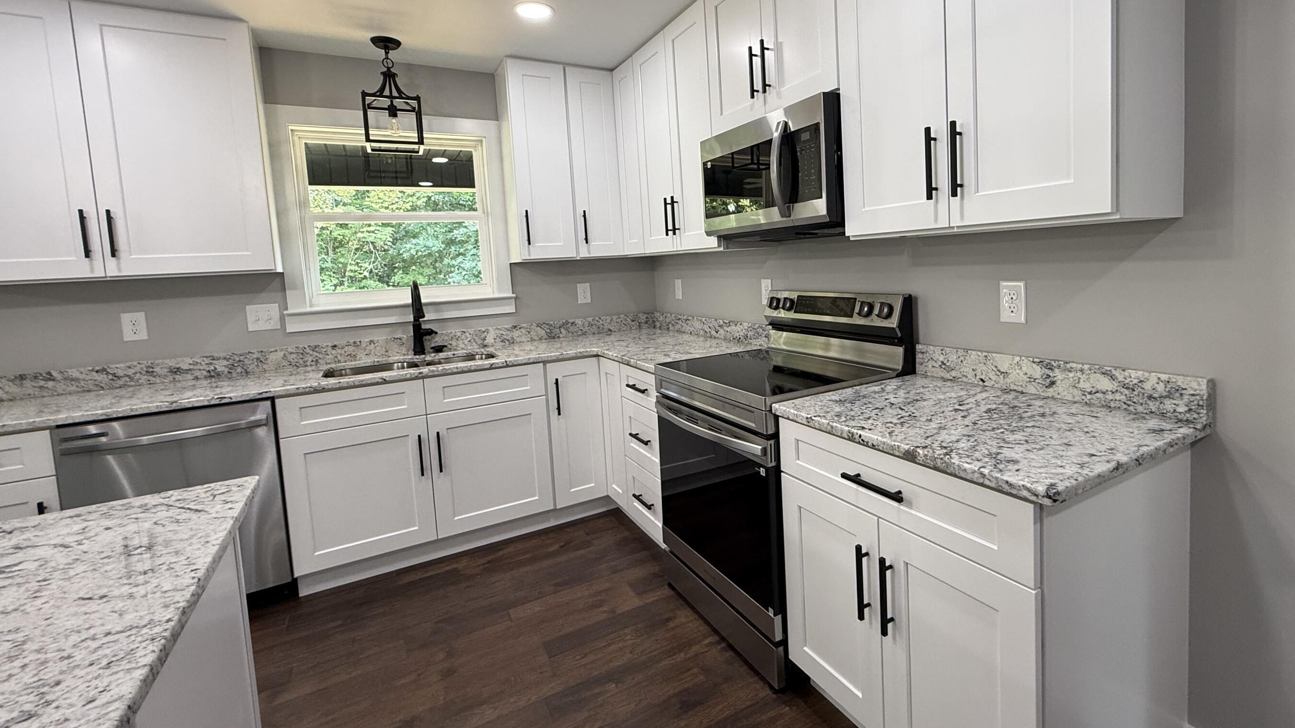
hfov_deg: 95.6
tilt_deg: -4.2
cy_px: 303
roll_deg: +2.5
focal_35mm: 17
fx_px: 584
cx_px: 717
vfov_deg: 63.5
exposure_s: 1/120
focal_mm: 2.22
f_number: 2.2
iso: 160
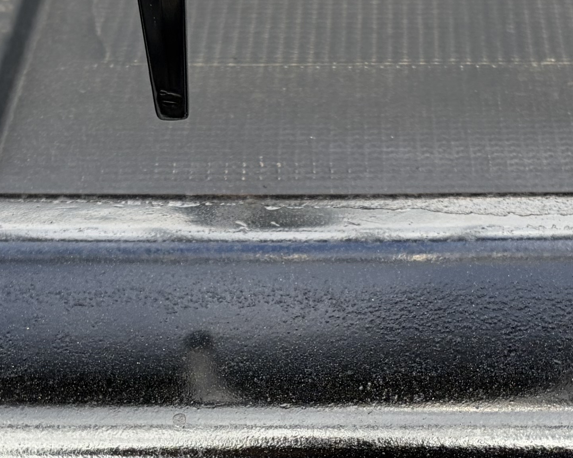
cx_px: 296
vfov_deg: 15.1
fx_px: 1713
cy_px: 386
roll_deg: +2.6
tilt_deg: -39.5
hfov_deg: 19.0
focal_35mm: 101
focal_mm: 5.96
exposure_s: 1/523
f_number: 1.6
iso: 50
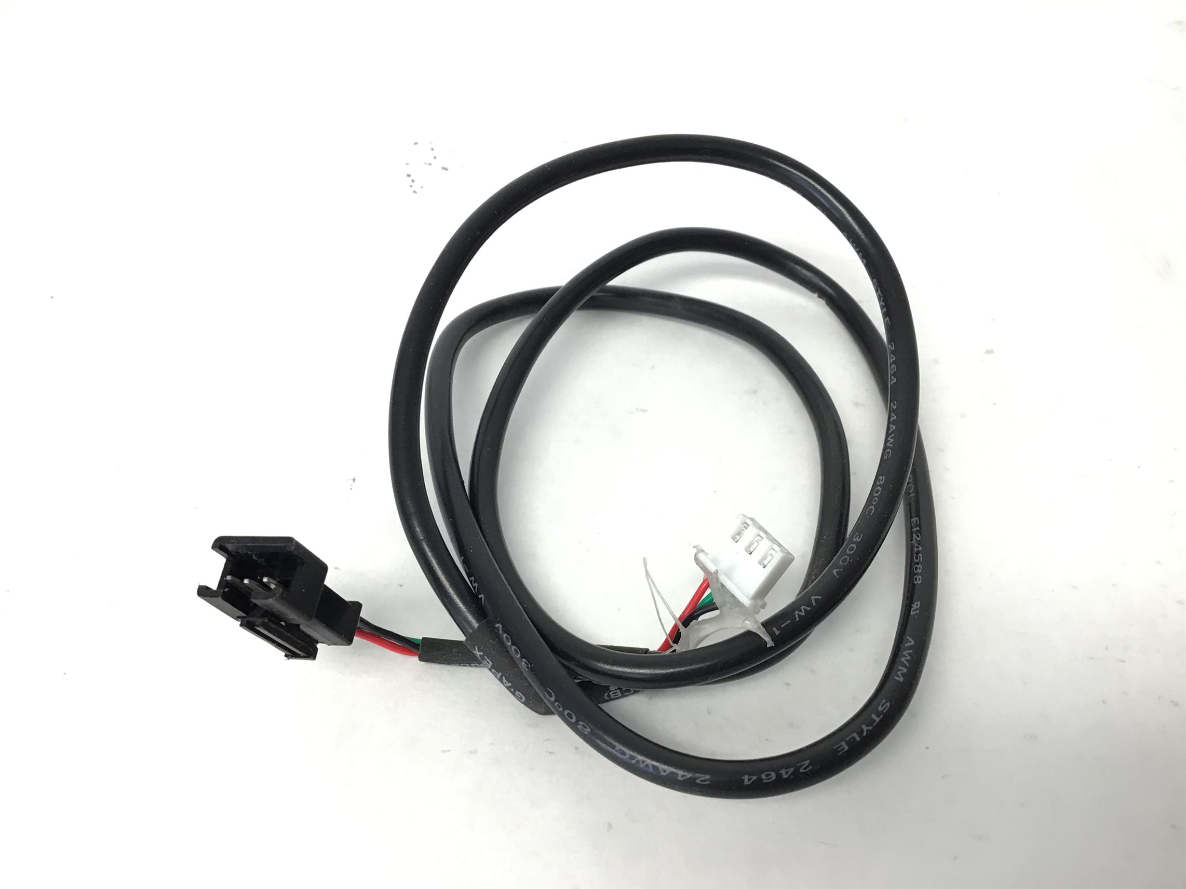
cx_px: 593
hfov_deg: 58.4
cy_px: 444
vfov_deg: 45.4
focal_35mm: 31
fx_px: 1062
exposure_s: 1/30
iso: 25
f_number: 2.4
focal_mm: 3.3
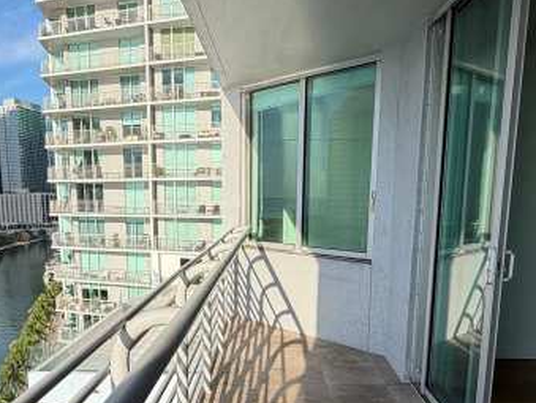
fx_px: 512
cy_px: 289
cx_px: 220
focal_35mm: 33
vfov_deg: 42.0
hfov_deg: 55.0
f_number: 2.2
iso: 40
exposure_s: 1/770
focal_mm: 2.22
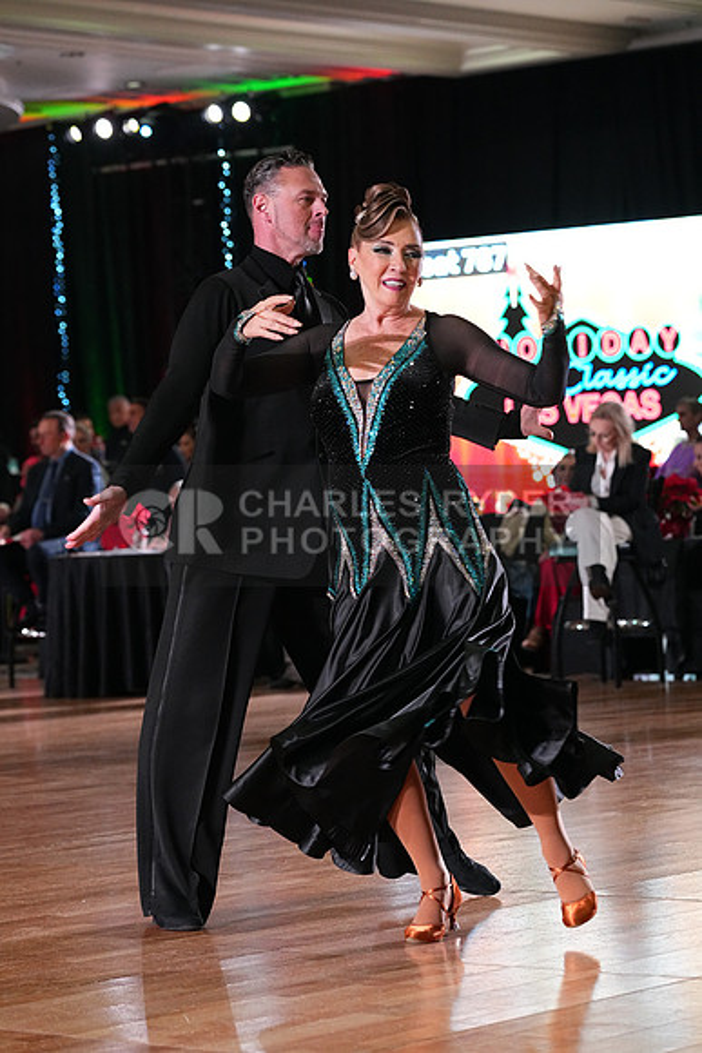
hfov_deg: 12.0
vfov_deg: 17.9
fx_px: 3332
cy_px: 526
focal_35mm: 114
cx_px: 351
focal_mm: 114
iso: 6400
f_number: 5
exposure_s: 1/400
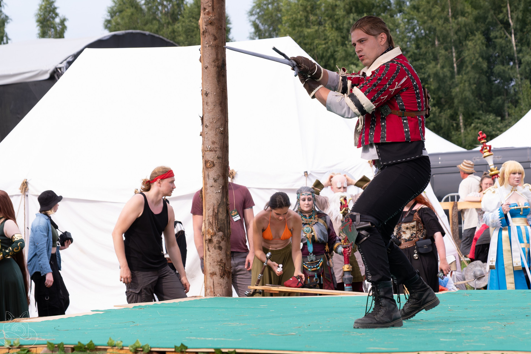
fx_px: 1593
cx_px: 374
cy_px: 103
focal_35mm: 108
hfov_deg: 18.8
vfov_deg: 12.7
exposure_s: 1/1250
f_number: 4
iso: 320
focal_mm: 48.5
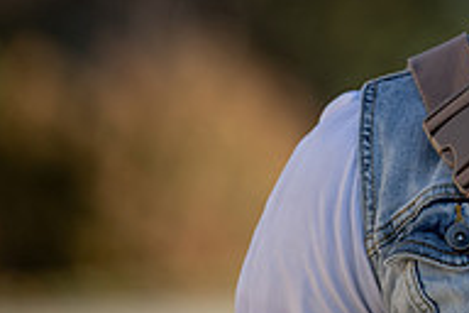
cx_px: 669
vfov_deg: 2.2
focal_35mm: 627
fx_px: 8168
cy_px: -70
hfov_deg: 3.3
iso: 125
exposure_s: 1/2000
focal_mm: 200
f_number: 2.8
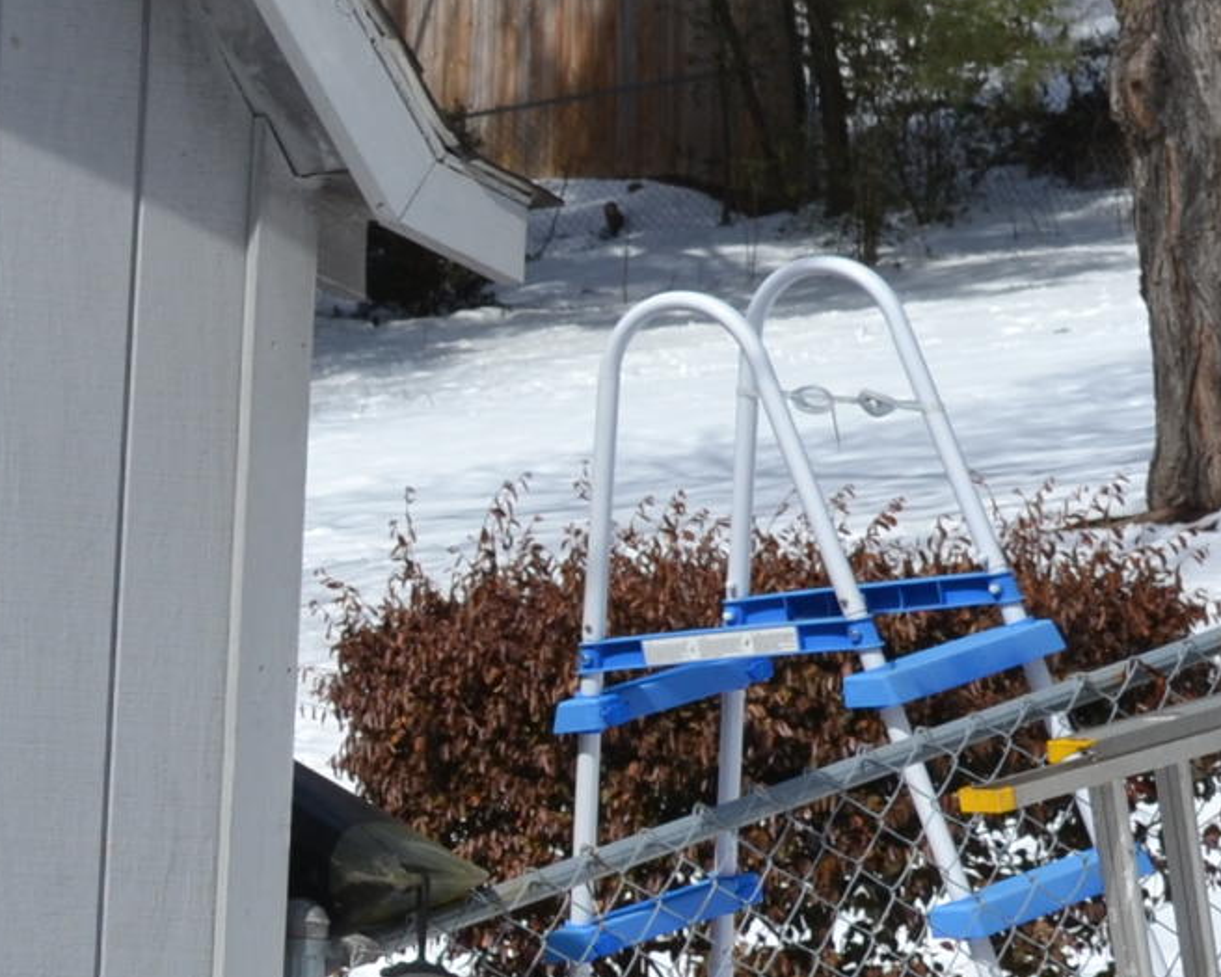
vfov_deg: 7.5
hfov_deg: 8.8
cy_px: 692
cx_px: -1255
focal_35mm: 206
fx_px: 7445
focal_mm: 32
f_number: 9
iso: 100
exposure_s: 1/320
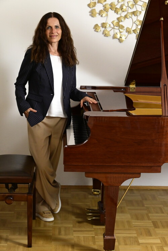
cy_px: 126
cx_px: 84
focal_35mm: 72
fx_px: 503
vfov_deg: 28.1
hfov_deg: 18.9
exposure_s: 1/160
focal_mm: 72
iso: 4000
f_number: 8
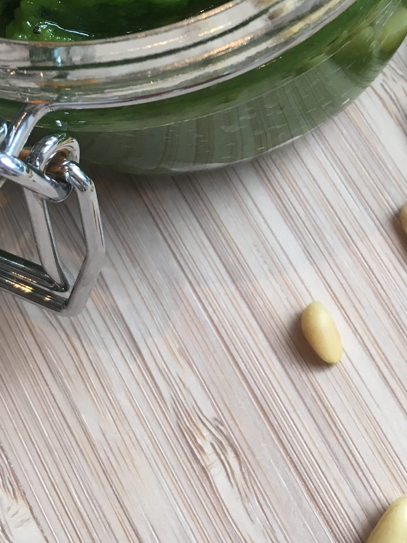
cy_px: 56
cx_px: 353
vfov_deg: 27.5
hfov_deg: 21.2
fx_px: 1066
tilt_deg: -70.5
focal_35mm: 68
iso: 32
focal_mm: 4.15
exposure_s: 1/33
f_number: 2.2
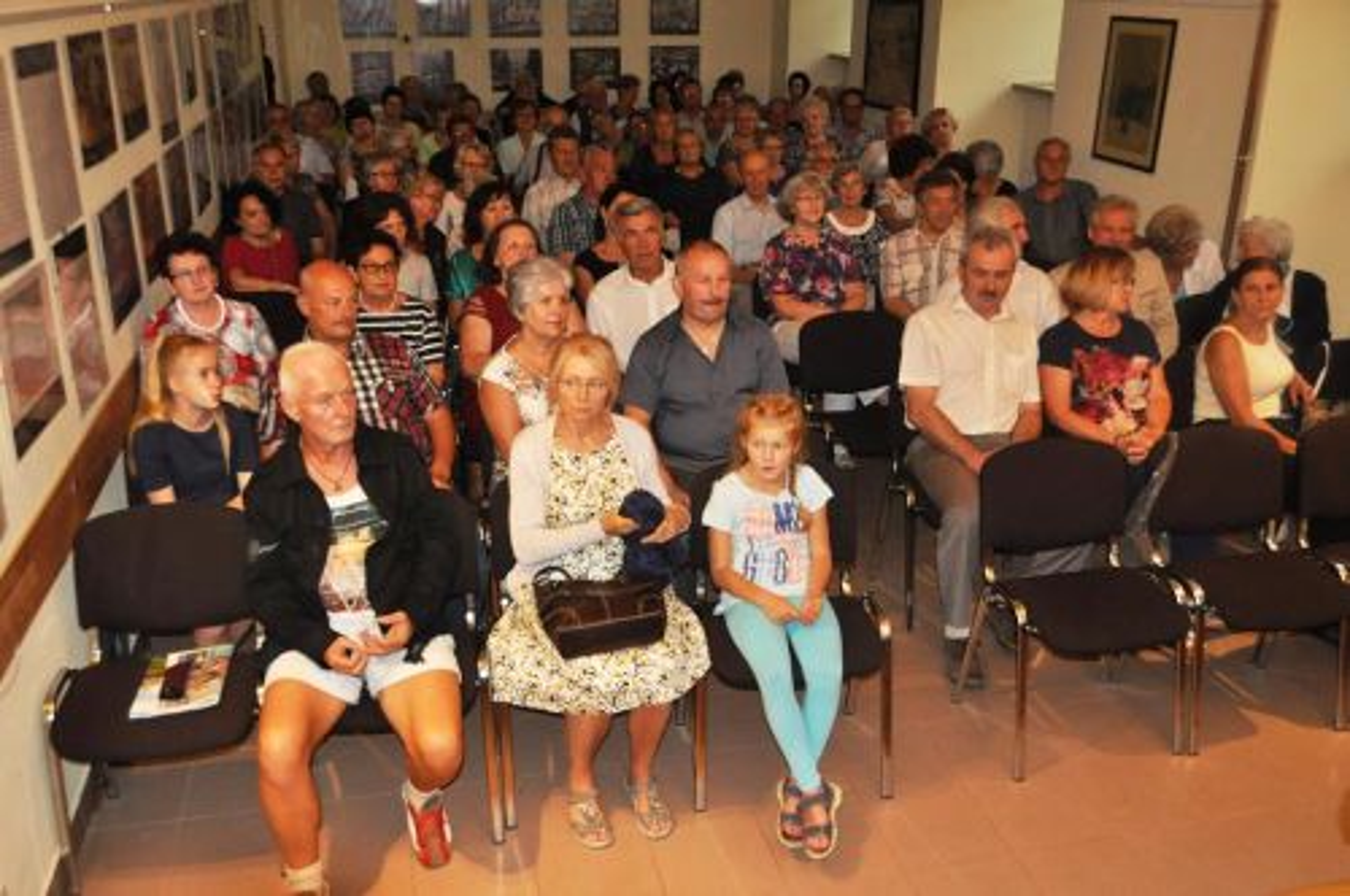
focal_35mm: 33
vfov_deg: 39.9
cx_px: 675
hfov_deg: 57.3
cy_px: 448
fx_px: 1236
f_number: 4
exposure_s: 1/60
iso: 800
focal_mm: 22
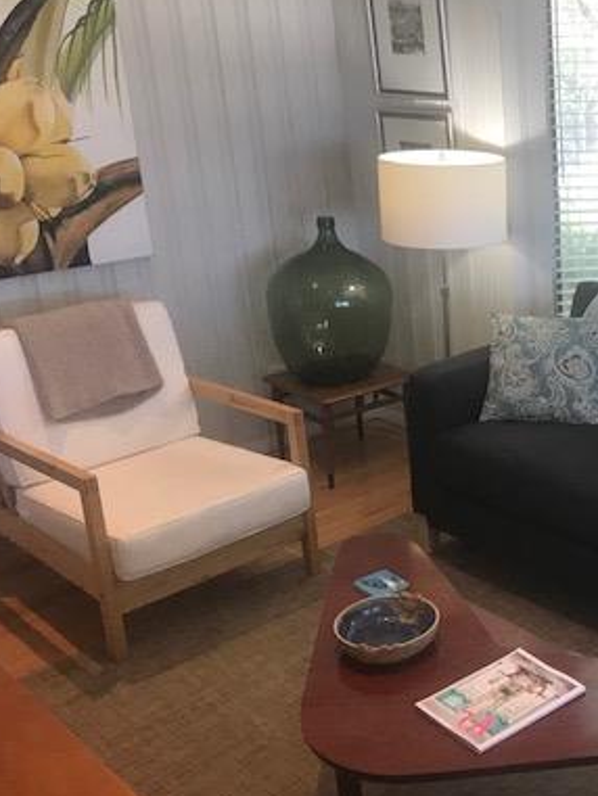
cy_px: 374
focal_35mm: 47
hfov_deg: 28.4
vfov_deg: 40.4
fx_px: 1082
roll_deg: +0.7
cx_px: 636
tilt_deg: -17.9
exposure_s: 1/30
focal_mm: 3.99
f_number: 1.8
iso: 25
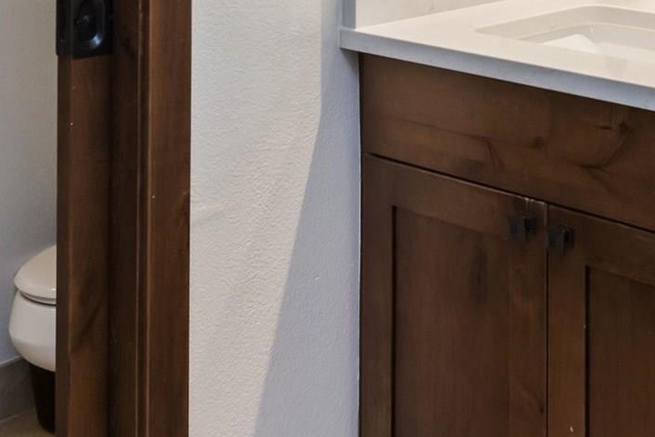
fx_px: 1274
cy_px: -282
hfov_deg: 28.1
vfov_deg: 17.0
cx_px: 551
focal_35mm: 70
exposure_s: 1/20
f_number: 7.1
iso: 800
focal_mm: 16
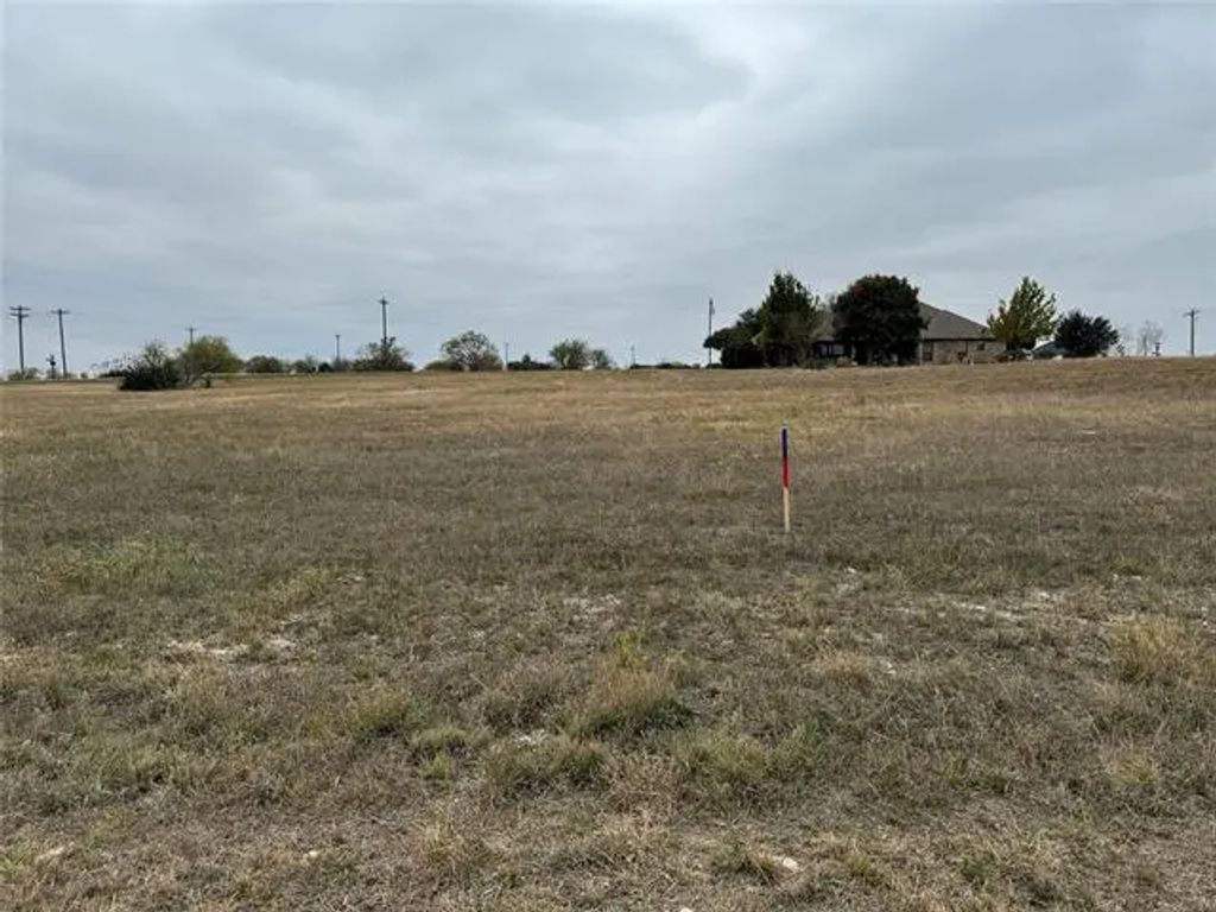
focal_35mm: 24
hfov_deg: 71.6
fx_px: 843
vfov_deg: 56.8
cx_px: 608
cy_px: 456
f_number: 1.78
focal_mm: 6.76
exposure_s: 1/2604
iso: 80
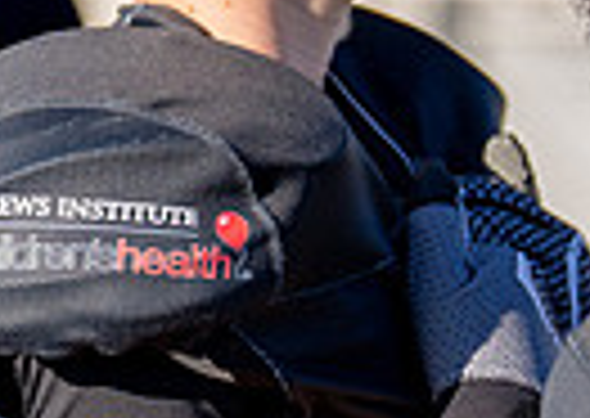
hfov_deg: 3.5
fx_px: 9548
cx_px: -755
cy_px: 362
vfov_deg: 2.5
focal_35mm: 571
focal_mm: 105
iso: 160
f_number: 2.8
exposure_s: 1/2000
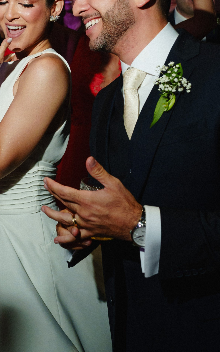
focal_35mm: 61
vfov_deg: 32.4
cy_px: 62
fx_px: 585
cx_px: 72
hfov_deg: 21.2
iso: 640
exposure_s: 1/160
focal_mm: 28
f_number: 4
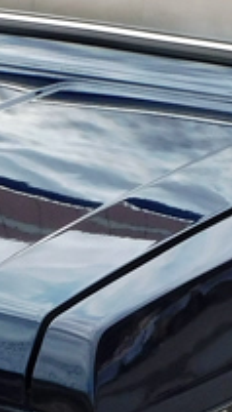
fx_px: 1823
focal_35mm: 167
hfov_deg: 7.3
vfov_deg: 12.9
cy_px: 211
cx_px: 12
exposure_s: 1/800
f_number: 3.5
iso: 125
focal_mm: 5.4
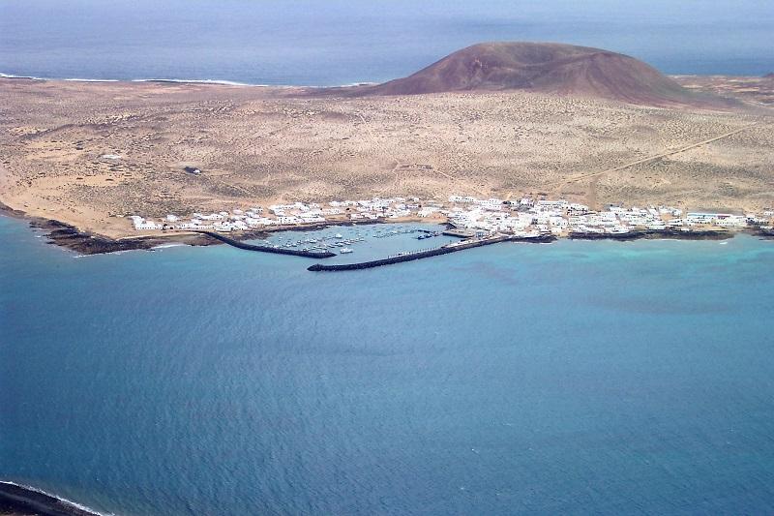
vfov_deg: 17.9
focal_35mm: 76
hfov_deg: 26.7
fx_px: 1634
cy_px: 258
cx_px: 387
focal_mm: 16
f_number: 4
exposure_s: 1/714
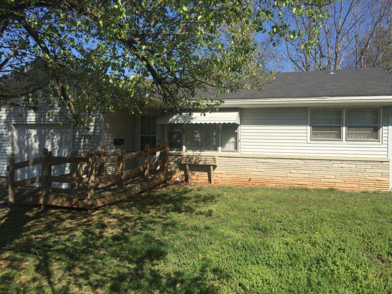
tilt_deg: -0.5
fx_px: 328
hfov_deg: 61.7
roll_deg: -1.8
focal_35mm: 29
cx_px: 196
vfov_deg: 48.2
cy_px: 147
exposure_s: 1/2198
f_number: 2.2
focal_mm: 4.15
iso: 32
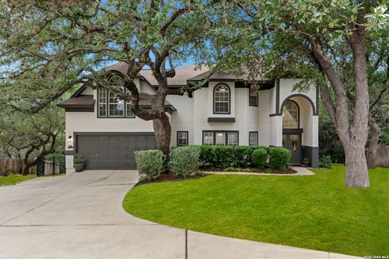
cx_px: 194
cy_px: 130
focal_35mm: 24
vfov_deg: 53.1
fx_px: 259
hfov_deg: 73.8
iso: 800
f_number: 8
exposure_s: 1/40
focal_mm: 24
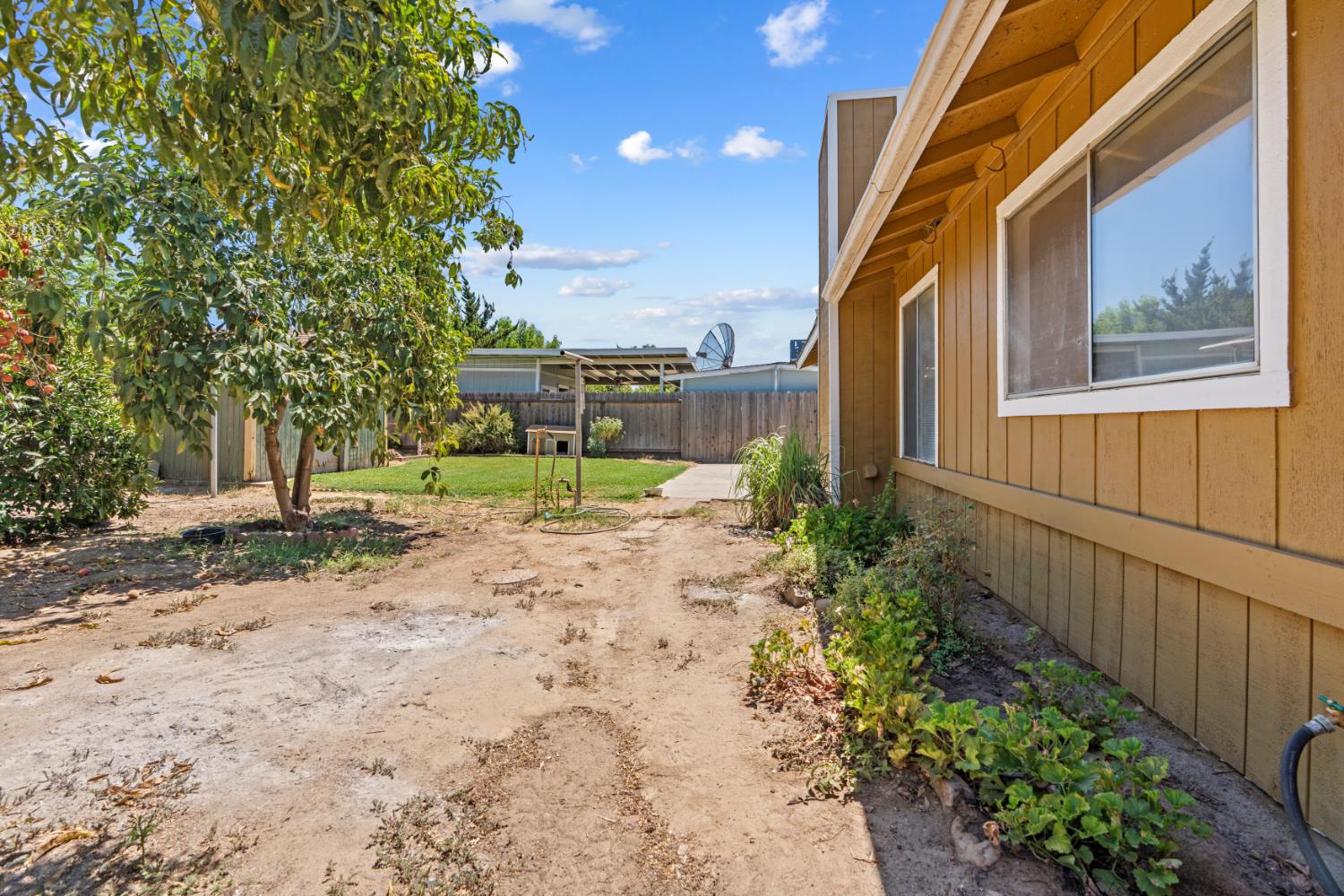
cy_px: 448
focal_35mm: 16
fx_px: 597
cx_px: 672
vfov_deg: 73.7
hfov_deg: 96.7
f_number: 8
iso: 100
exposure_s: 1/50
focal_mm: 16
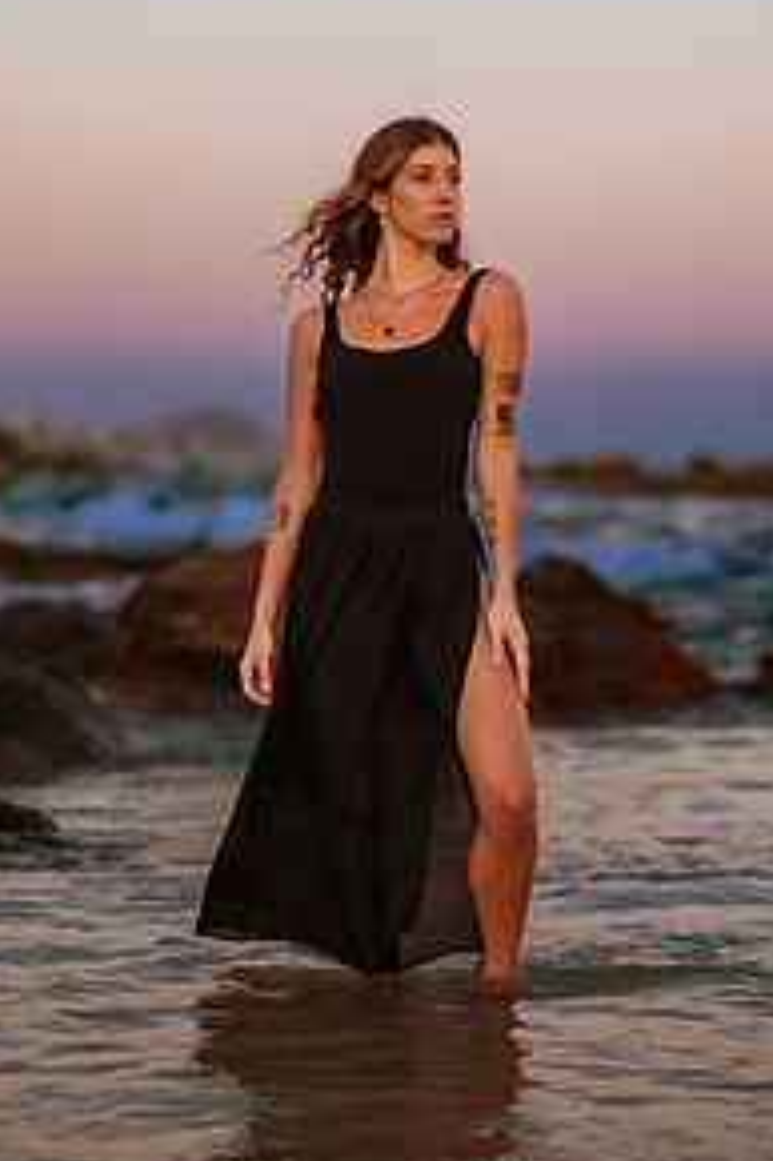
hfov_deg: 15.2
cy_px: 392
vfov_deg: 22.5
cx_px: 429
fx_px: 2902
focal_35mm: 90
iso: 200
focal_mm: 58
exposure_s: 1/640
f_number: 1.4
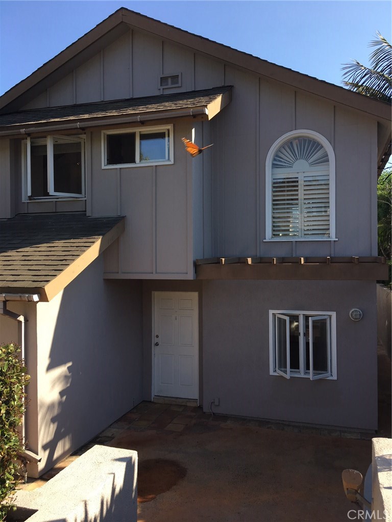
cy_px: 261
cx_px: 196
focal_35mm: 29
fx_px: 438
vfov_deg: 61.7
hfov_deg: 48.2
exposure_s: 1/605
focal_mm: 4.15
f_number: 2.2
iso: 25
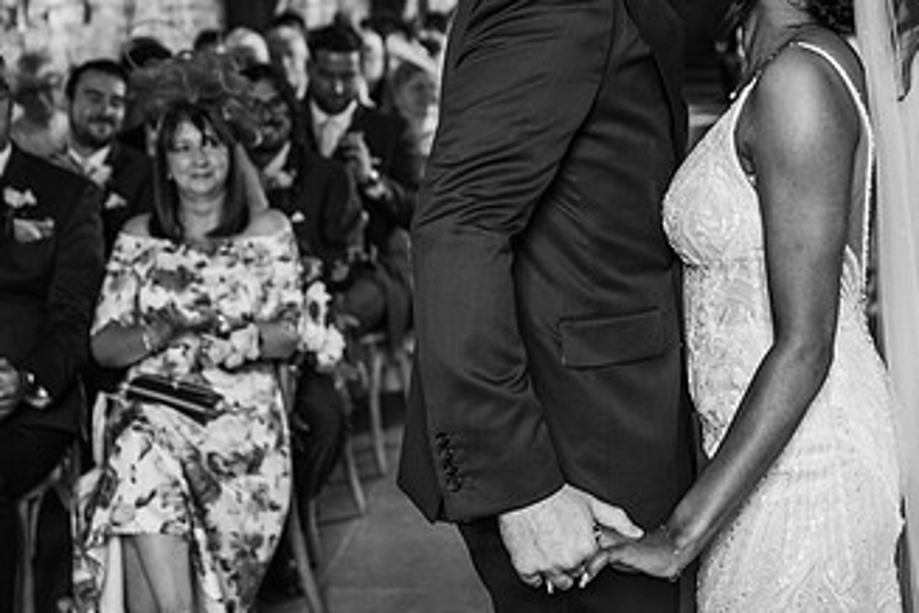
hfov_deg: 32.2
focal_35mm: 62
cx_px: 582
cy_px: 135
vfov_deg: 21.7
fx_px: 1583
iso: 800
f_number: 2.2
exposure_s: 1/200
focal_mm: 35
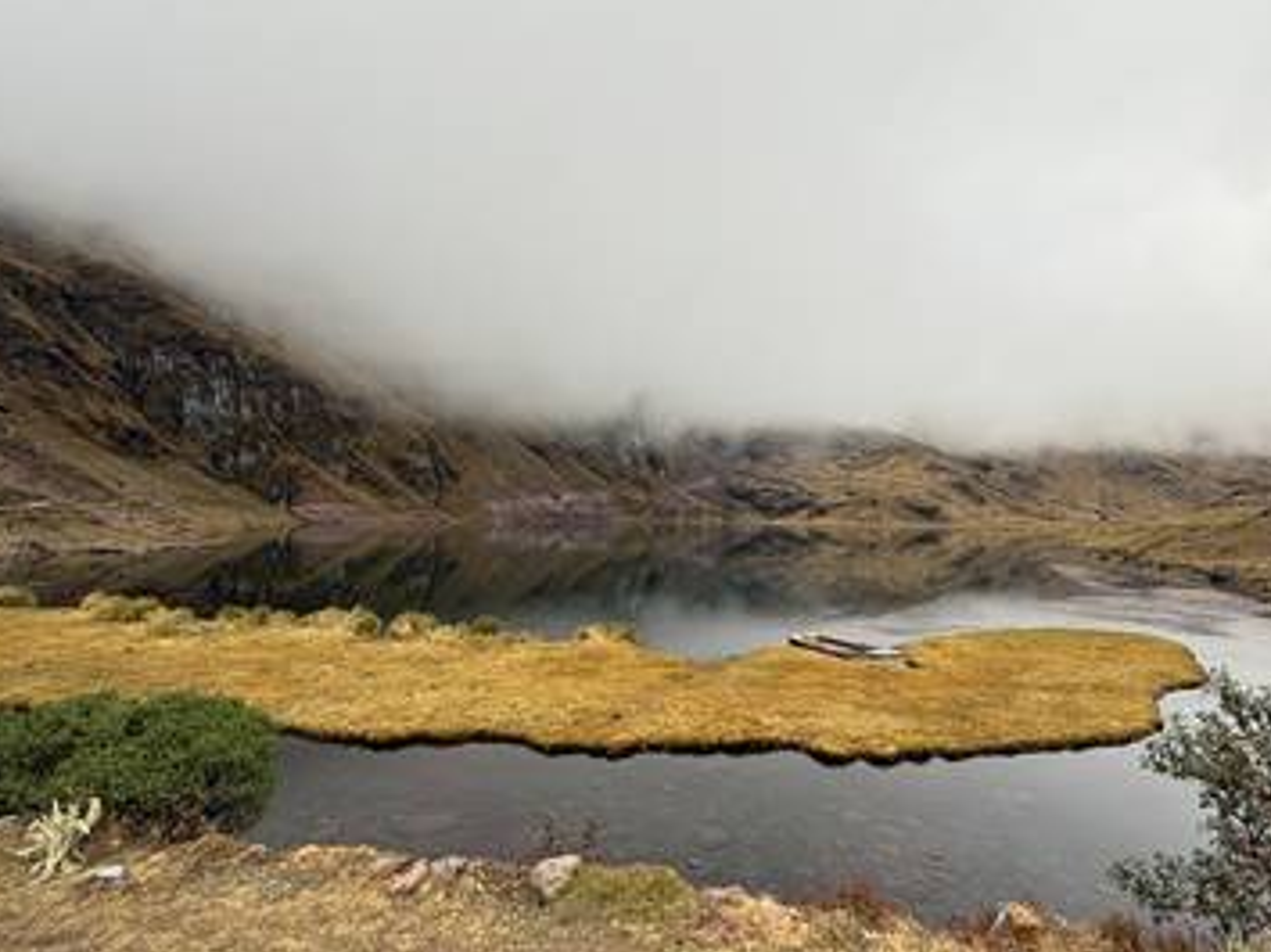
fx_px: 697
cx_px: 722
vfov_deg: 68.5
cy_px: 514
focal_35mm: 19
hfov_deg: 84.2
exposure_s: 1/104
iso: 40
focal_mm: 2.22
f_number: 2.2
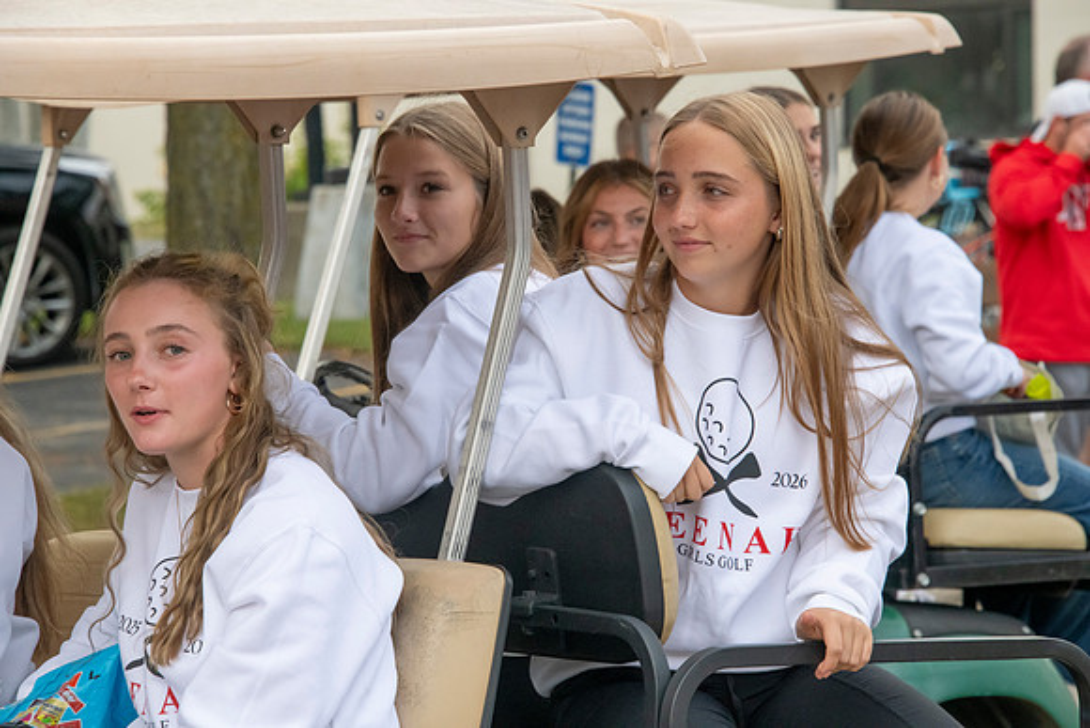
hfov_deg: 9.8
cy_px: 364
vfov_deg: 6.5
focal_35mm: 210
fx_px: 6360
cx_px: 545
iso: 3200
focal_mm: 210
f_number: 11
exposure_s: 1/500
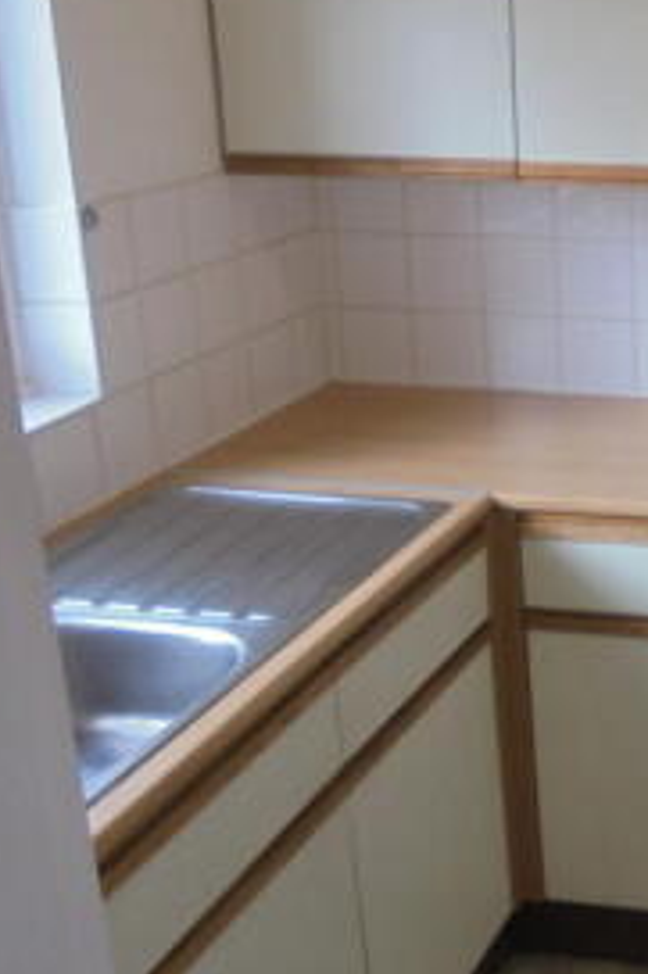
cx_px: 929
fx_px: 1568
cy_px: 414
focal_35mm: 58
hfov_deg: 20.5
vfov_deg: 34.4
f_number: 3.5
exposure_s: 1/50
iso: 100
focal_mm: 4.6
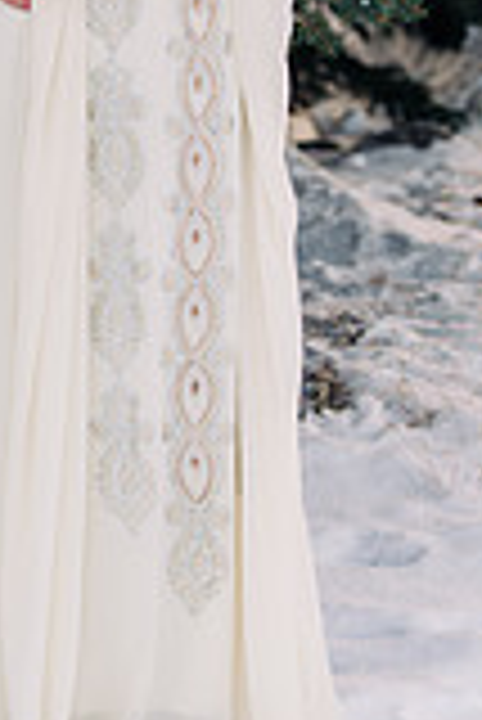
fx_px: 4048
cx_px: 72
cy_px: -4
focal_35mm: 202
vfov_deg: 10.1
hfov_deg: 6.8
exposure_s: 1/160
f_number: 2.8
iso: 100
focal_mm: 72
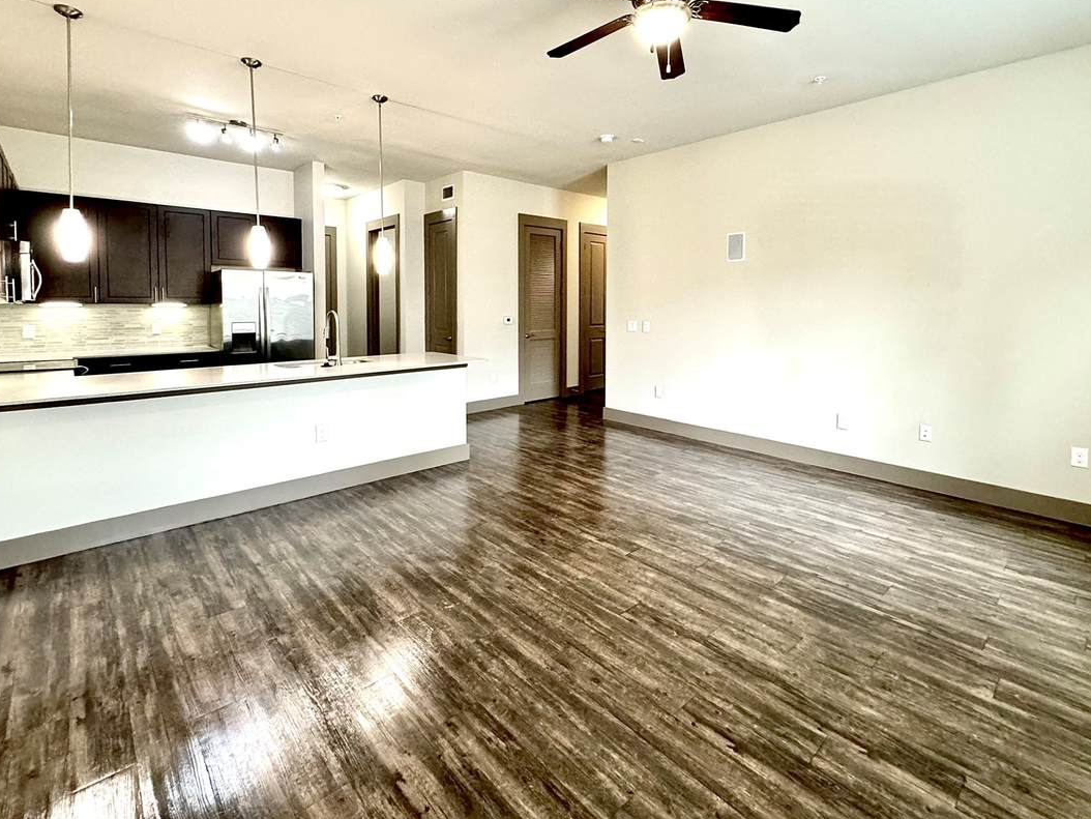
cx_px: 551
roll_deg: -0.2
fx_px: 536
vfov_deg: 73.9
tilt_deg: -2.8
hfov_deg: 91.0
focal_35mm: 17
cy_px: 324
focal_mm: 2.22
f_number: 2.2
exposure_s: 1/60
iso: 320
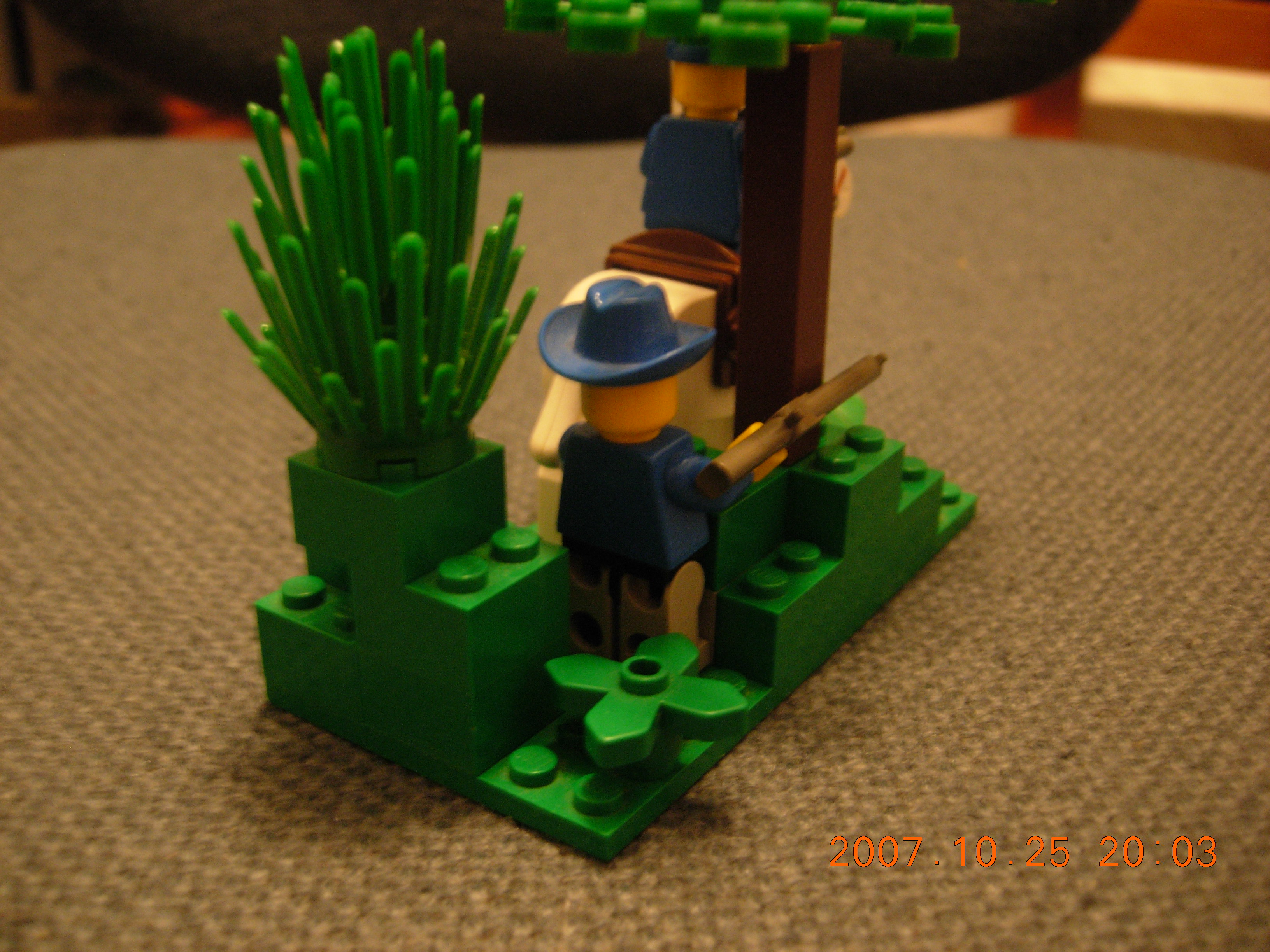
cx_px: 635
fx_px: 1321
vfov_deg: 39.7
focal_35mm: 36
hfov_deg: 51.4
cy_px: 476
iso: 200
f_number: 2.7
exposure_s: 1/2.1
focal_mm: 7.5
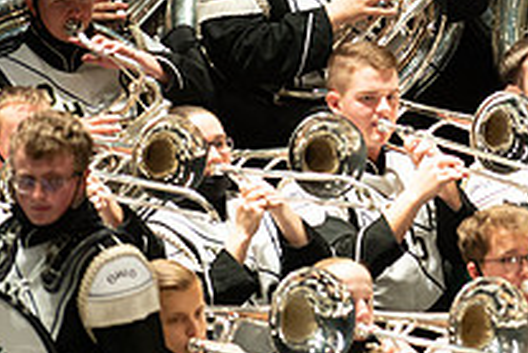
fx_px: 12255
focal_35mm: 835
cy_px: 10
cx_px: 726
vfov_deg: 1.6
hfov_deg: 2.5
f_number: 2.8
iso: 3200
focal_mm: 300
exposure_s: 1/500
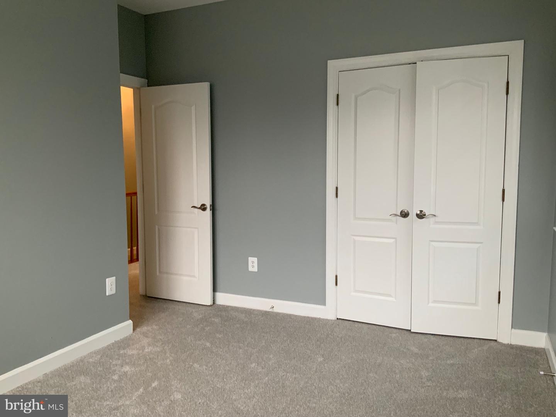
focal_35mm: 29
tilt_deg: -5.4
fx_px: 466
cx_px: 278
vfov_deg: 48.2
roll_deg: +0.2
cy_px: 208
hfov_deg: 61.7
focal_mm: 3
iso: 160
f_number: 1.8
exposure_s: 1/60
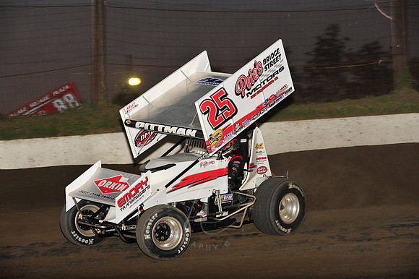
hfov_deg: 16.4
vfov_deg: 11.0
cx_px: 210
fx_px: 1454
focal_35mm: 125
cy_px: 140
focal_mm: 125
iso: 1000
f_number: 7.1
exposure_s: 1/320
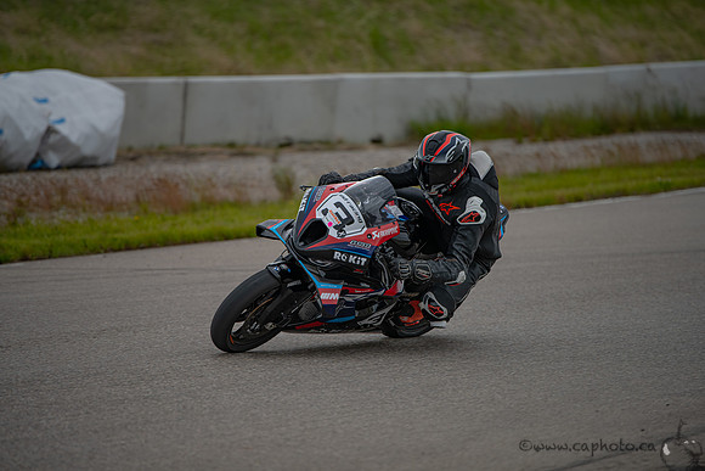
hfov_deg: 10.3
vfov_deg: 6.9
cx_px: 352
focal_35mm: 200
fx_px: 3917
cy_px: 236
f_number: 2.8
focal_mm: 200
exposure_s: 1/1600
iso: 110
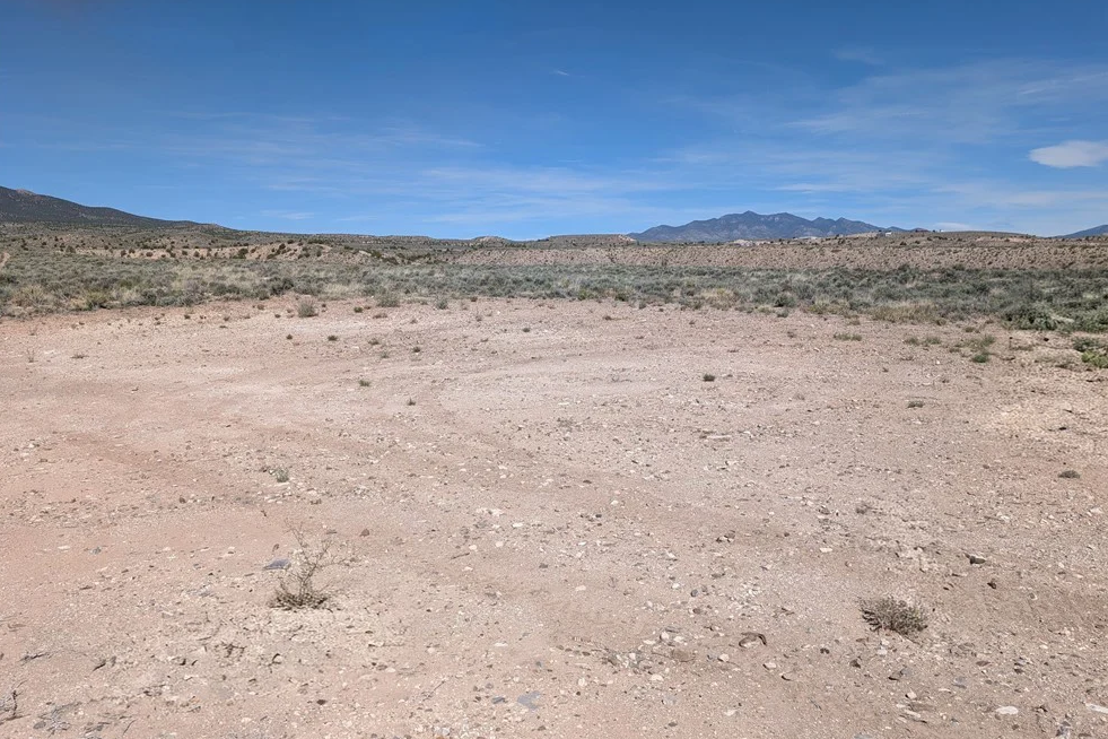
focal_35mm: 26
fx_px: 800
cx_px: 565
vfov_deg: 49.5
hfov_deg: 69.4
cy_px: 401
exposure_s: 1/2404
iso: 31
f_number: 1.68
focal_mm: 6.9
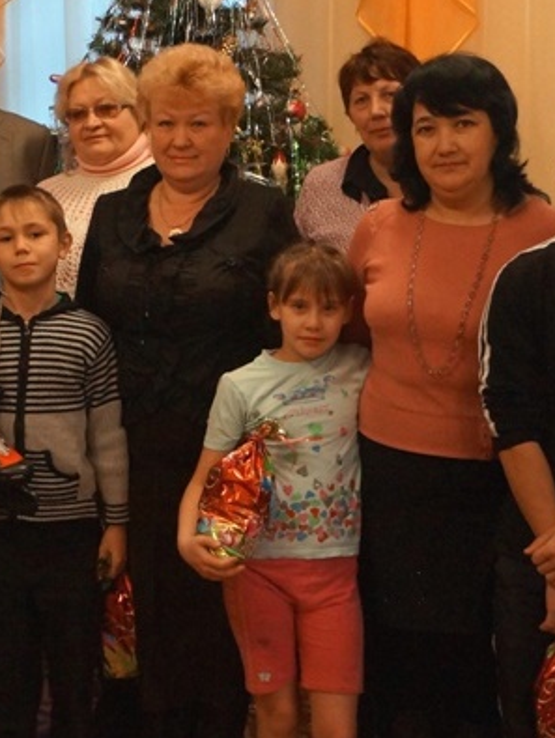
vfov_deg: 32.7
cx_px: 192
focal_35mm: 59
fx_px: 1259
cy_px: 356
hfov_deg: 24.8
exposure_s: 1/100
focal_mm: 18
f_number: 3.5
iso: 3200
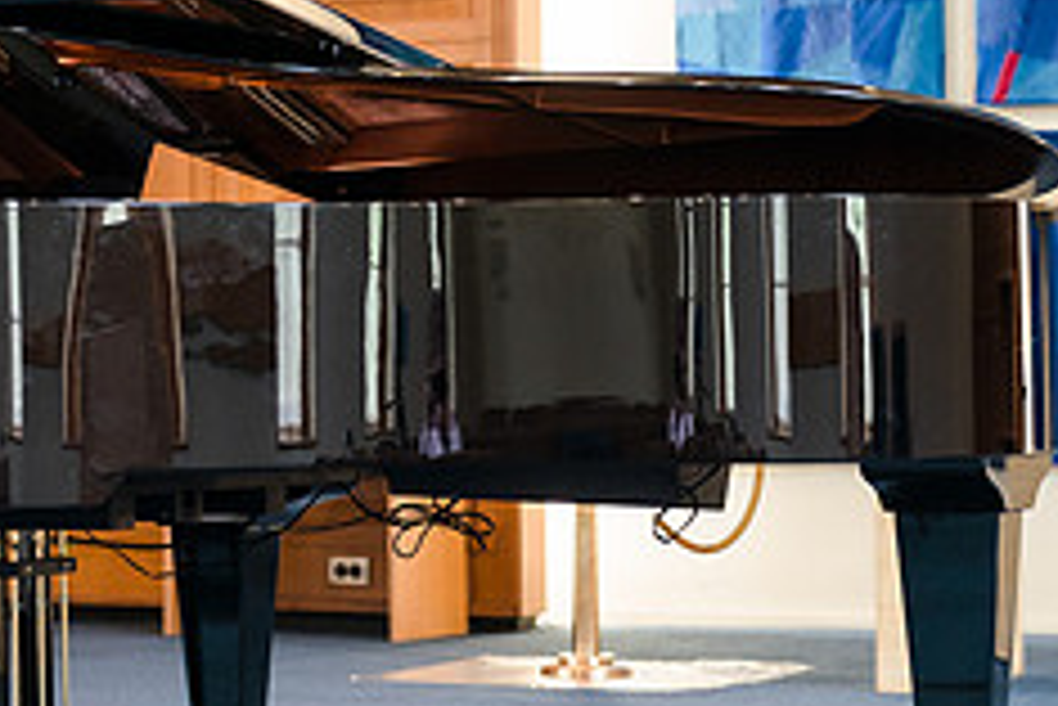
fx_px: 3852
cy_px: 277
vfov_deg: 10.5
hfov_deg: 15.4
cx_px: 32
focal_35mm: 131
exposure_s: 1/125
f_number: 2.8
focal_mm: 53
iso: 1250
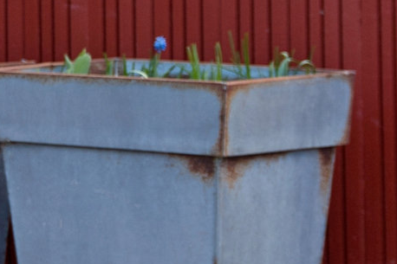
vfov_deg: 4.0
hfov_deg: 5.5
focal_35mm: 347
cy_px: -8
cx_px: -880
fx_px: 3825
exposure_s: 1/160
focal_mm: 53
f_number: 4.5
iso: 160
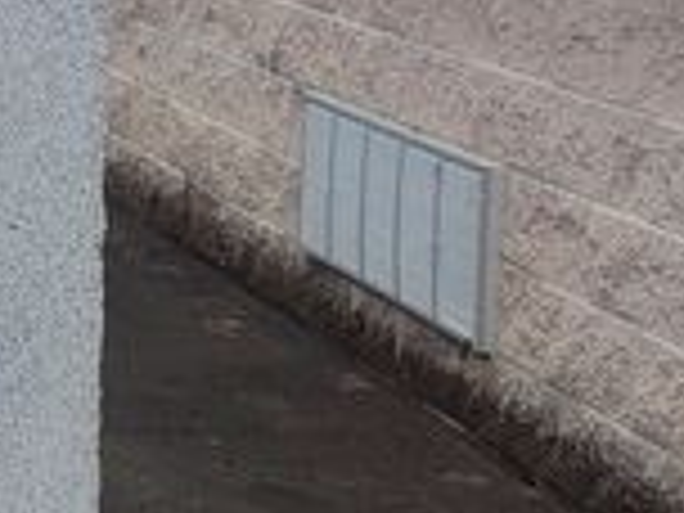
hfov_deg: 14.4
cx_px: -526
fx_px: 2391
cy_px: -22
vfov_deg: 12.1
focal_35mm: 121
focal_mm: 5.56
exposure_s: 1/823
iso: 100
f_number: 1.8
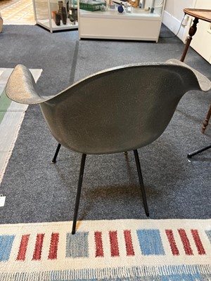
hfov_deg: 53.1
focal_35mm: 26
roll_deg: -3.8
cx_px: 106
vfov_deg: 67.3
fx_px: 211
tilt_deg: -40.2
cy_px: 140
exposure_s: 1/50
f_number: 1.6
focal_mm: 5.1
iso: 320
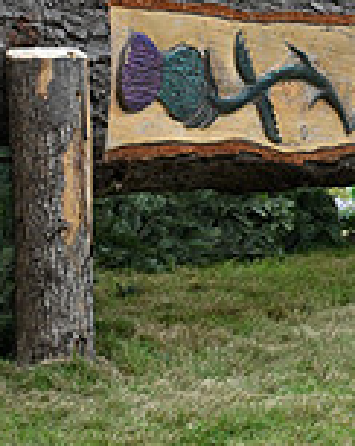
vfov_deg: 10.8
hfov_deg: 8.1
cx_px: 803
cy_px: 16
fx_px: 2342
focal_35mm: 178
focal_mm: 50
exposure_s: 1/1250
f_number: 5.6
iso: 800
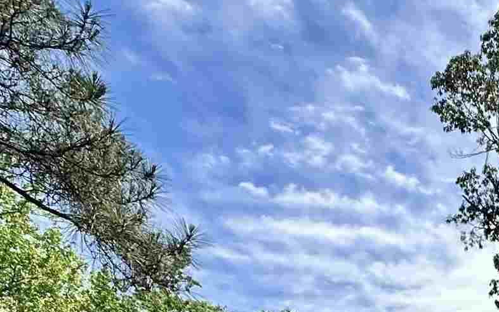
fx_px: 789
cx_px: 660
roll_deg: -2.2
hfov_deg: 28.4
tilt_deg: +1.5
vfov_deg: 17.7
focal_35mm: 58
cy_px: 569
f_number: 2.2
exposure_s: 1/739
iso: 40
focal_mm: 2.22
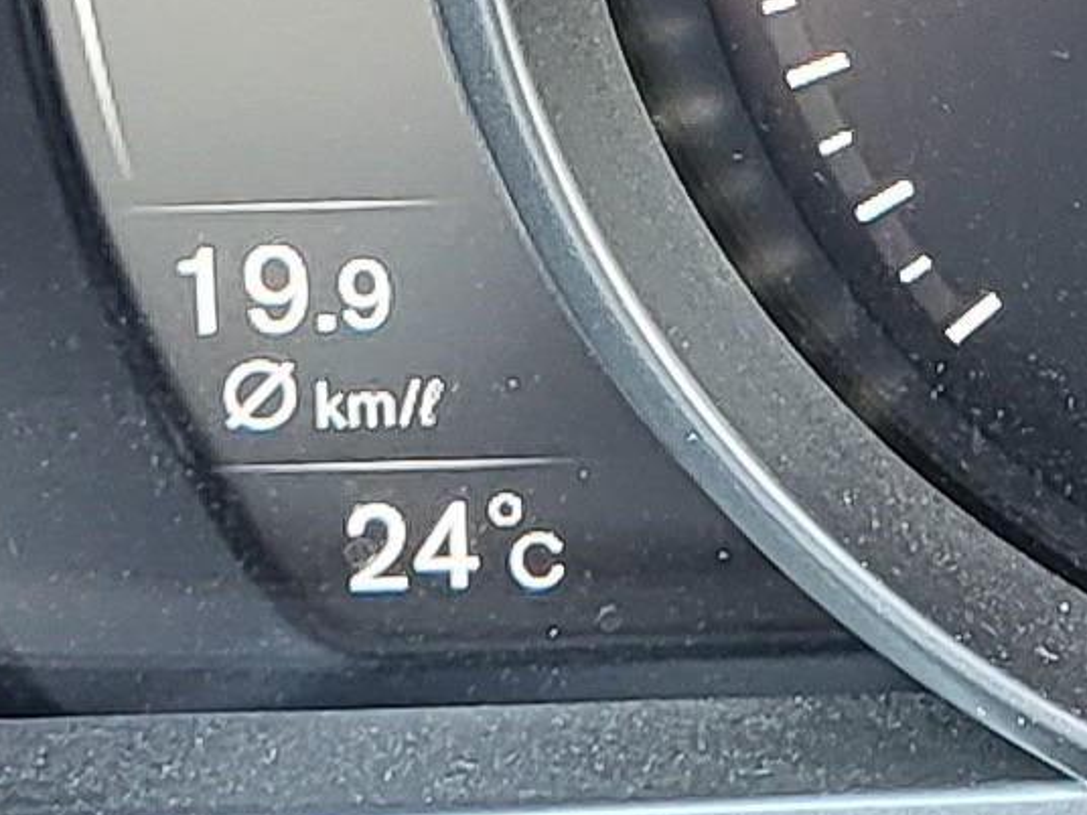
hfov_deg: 10.0
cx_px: 1314
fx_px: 6092
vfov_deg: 7.6
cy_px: -22
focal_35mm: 194
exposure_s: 1/100
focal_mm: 5.4
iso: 160
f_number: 1.8
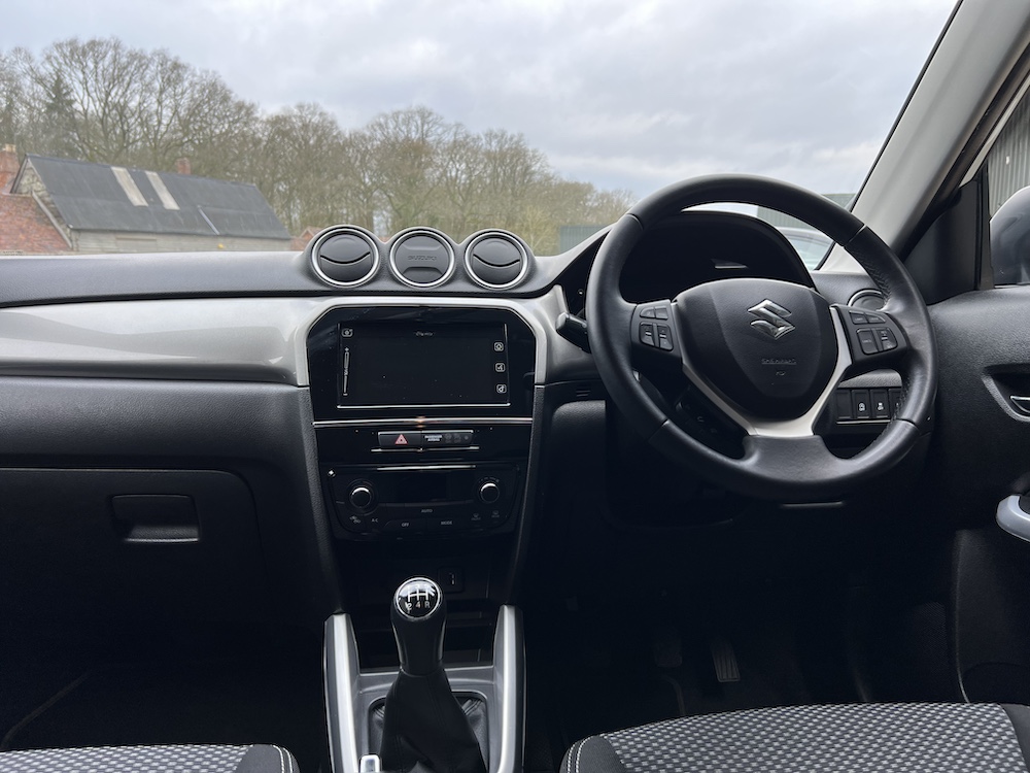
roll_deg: +0.5
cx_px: 515
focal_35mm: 26
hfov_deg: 67.3
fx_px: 774
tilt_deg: -8.8
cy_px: 386
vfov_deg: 53.1
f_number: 1.5
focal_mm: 5.7
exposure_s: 1/121
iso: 64
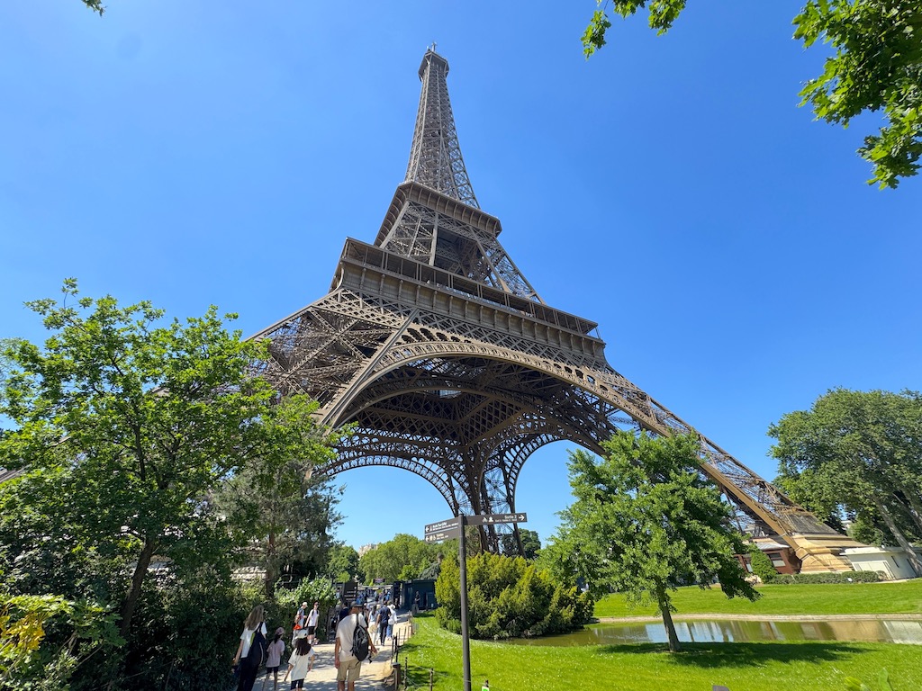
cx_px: 461
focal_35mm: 14
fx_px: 373
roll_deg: +2.4
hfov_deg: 102.1
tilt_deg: +35.2
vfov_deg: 85.7
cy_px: 346
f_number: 2.2
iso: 40
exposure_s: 1/812
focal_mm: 2.22
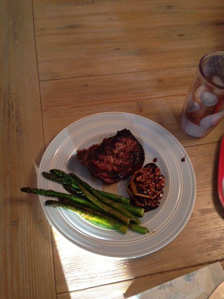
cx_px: 112
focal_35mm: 33
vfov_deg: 55.4
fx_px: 285
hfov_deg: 42.9
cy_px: 150
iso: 80
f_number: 2.4
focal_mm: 4.12
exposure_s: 1/20
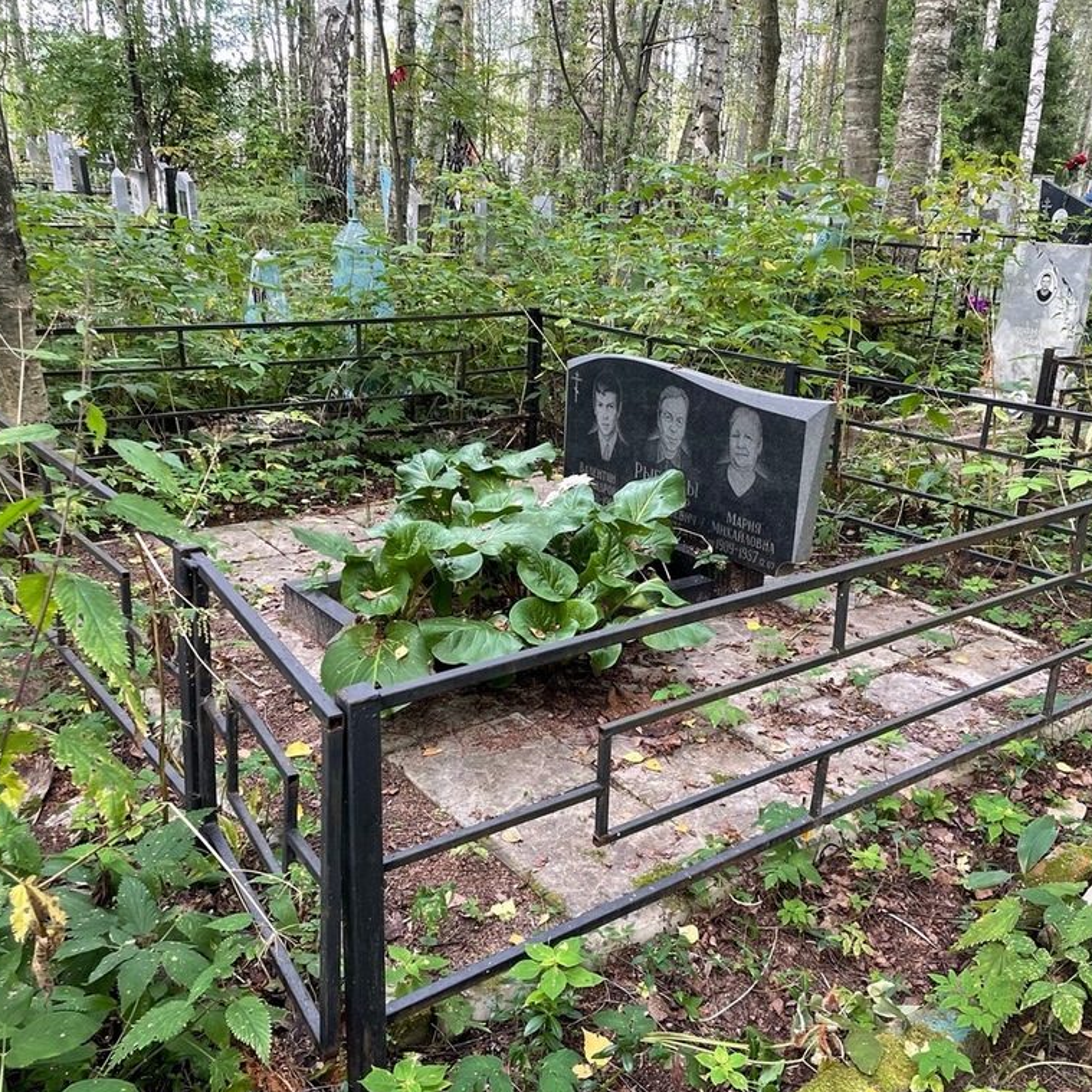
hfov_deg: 52.4
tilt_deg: -17.9
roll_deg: -2.0
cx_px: 601
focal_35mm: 31
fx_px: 1106
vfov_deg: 52.5
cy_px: 550
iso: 125
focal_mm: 4.2
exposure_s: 1/104
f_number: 1.6
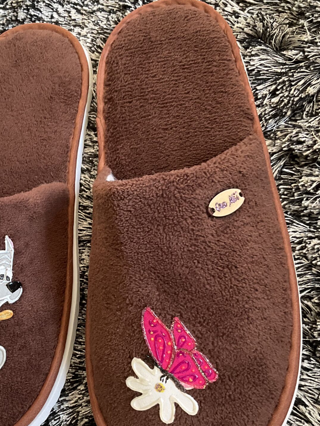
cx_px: 81
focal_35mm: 52
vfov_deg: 36.5
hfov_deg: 27.6
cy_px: 279
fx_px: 641
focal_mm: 3
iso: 100
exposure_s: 1/60
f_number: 1.8
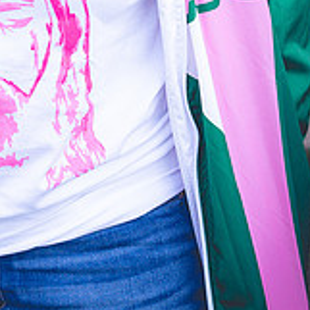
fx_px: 1013
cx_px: 40
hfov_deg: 17.2
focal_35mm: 100
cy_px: -114
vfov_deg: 16.3
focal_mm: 28
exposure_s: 1/125
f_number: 4
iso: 800
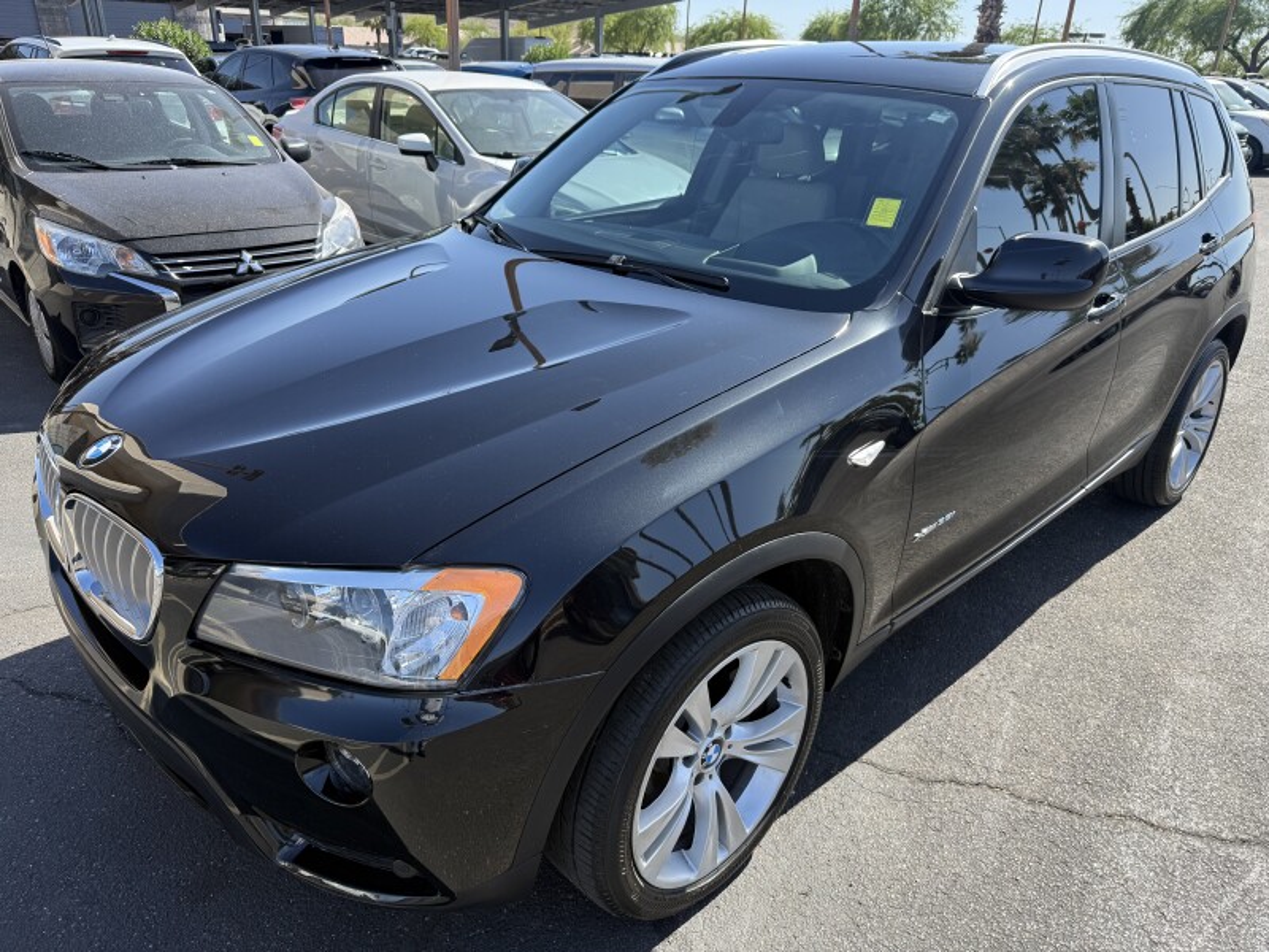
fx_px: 880
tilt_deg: -24.4
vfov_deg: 56.8
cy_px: 476
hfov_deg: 71.6
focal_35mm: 24
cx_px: 634
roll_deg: -2.9
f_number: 1.78
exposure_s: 1/1122
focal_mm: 6.76
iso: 80
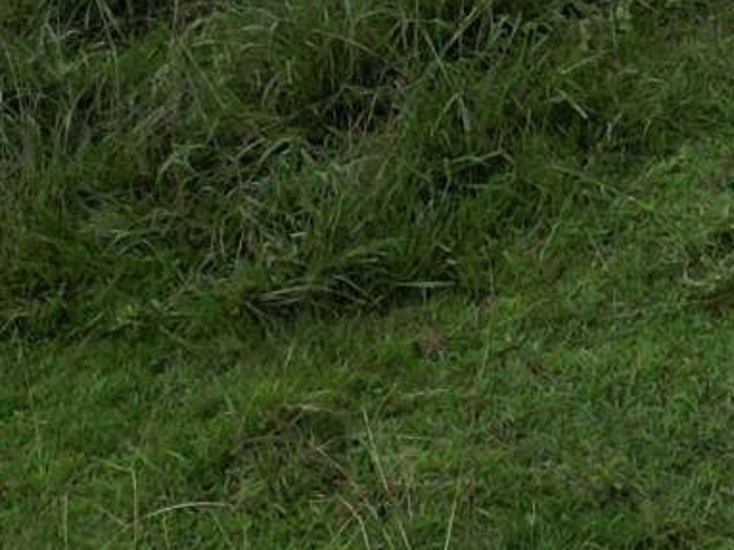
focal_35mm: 188
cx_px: 1717
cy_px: -1081
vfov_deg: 7.1
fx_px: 3985
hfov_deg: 9.5
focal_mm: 6.72
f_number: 1.7
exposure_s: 1/3000
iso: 110
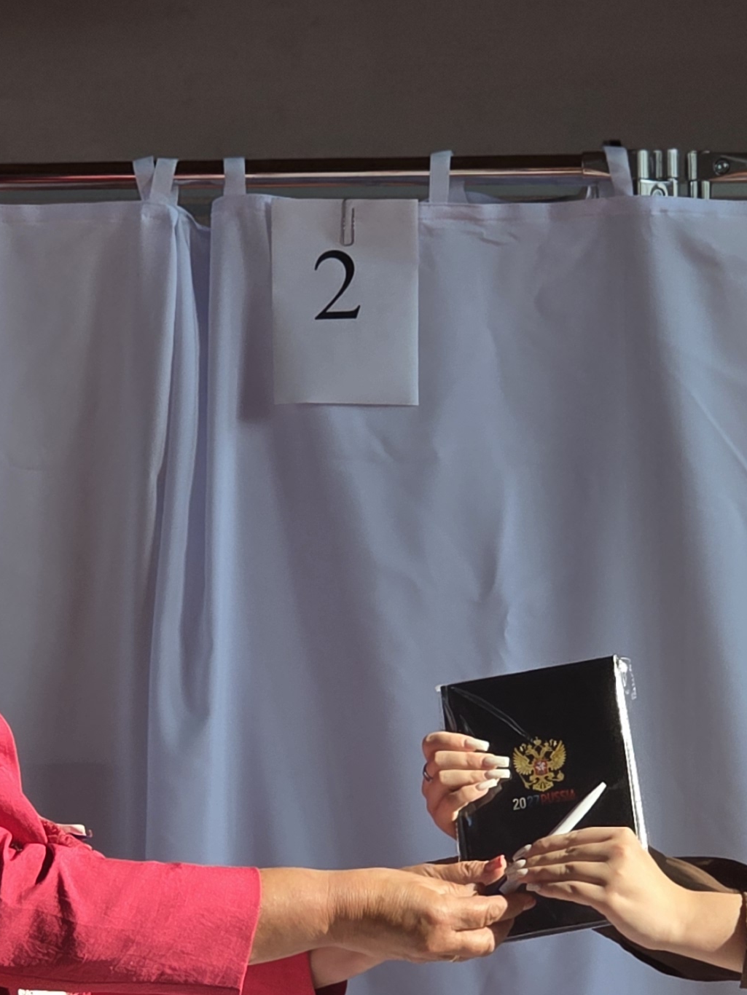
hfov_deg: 7.4
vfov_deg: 9.8
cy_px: 868
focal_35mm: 202
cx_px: 376
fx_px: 5810
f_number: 2.4
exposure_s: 1/400
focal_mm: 7.9
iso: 50
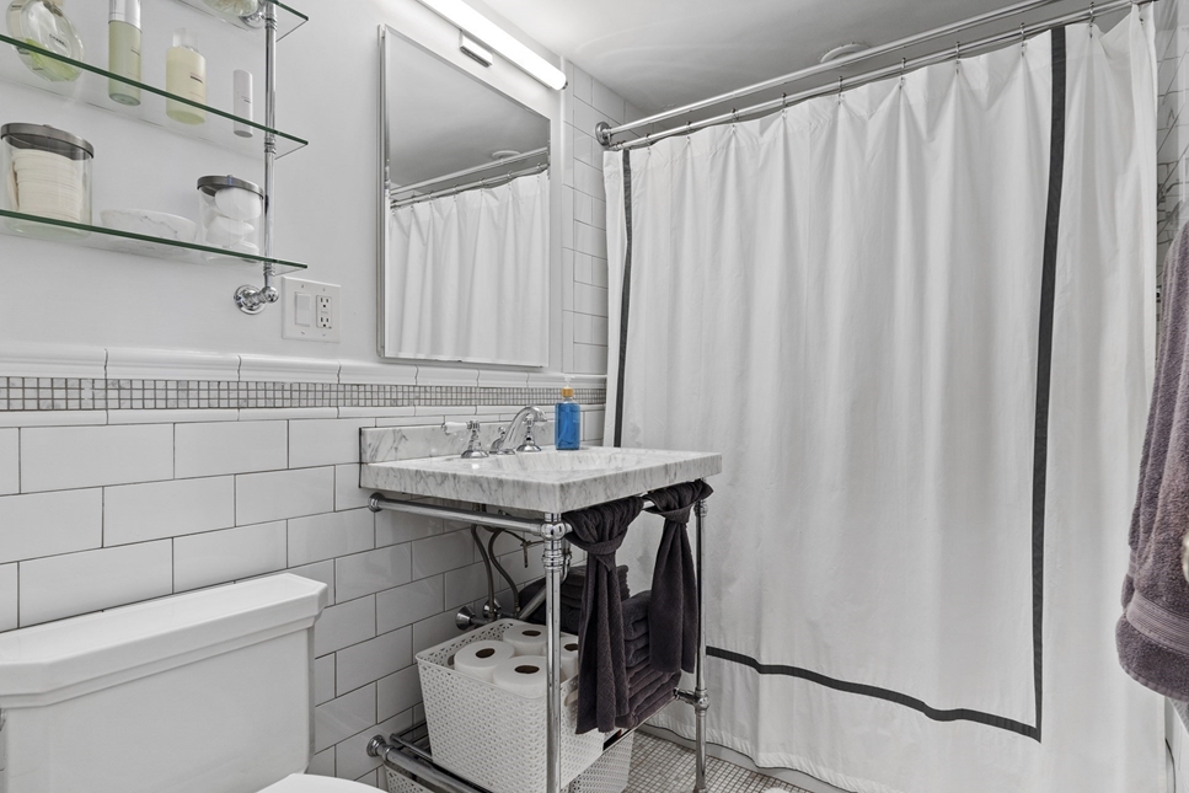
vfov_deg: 65.9
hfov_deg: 88.3
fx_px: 612
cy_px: 400
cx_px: 605
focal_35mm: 19
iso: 320
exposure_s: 1/1.67
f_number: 7.1
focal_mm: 17.5
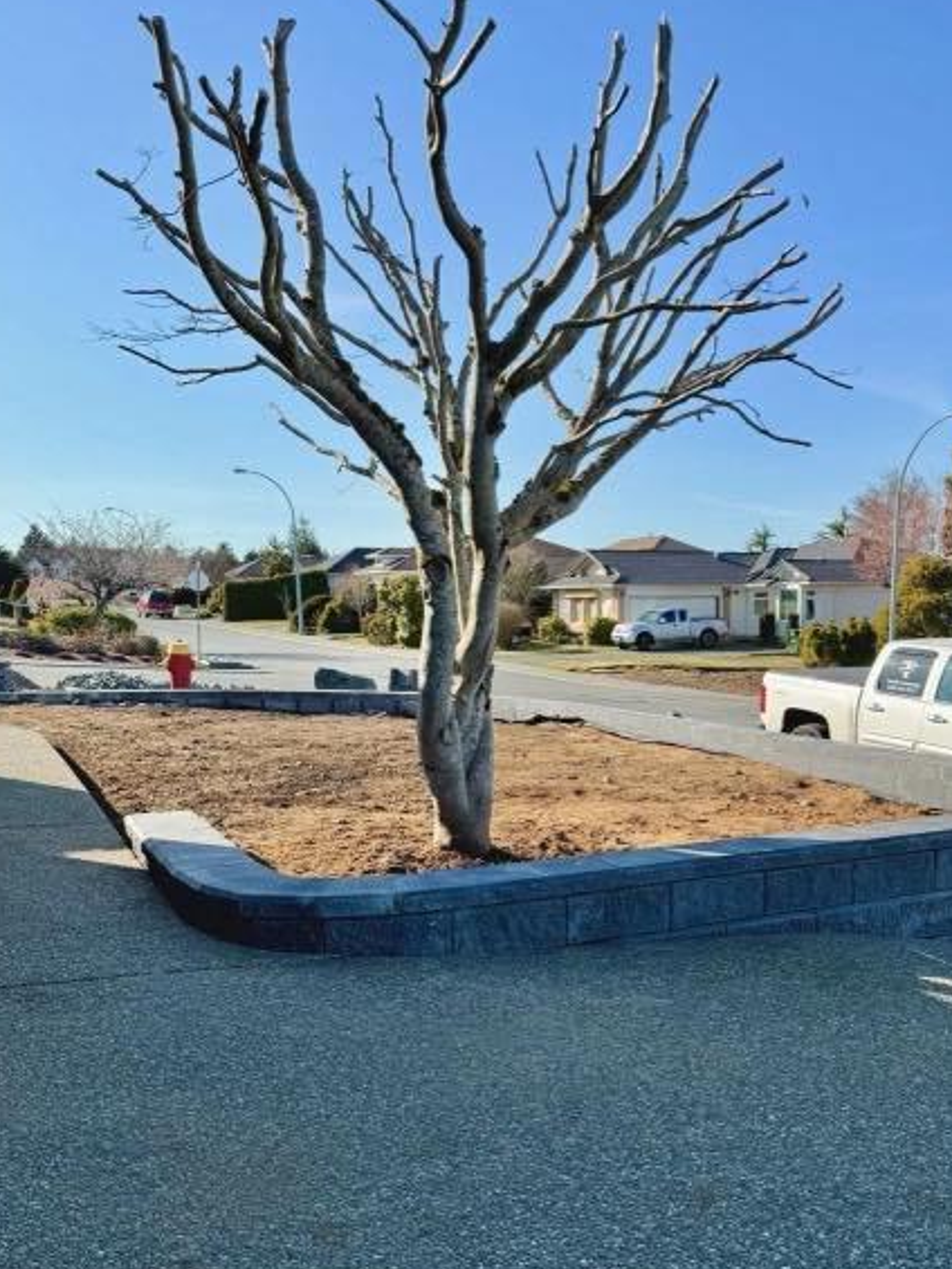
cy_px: 797
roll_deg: +0.1
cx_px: 611
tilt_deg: -8.6
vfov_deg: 53.3
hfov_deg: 41.4
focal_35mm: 34
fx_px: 1246
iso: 80
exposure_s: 1/3247
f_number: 1.78
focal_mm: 6.86
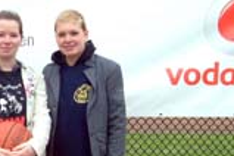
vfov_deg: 15.1
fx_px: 581
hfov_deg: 22.2
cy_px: 146
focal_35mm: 89
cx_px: 24
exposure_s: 1/250
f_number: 8
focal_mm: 21
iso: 400
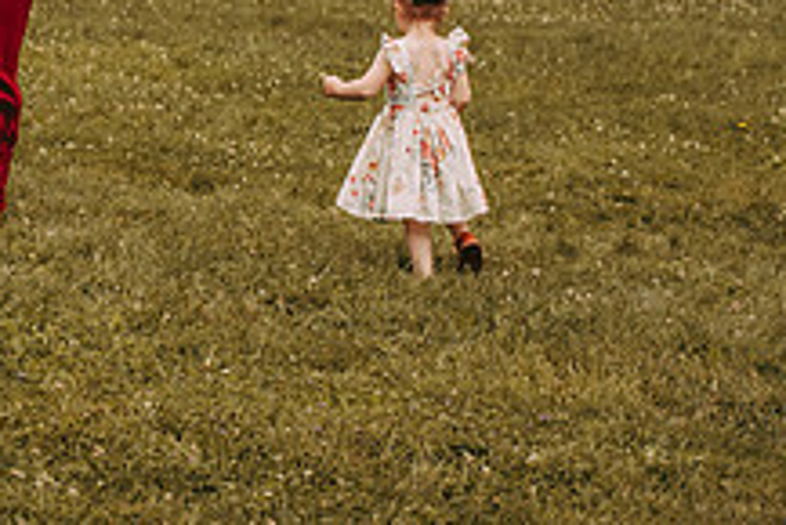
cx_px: -4
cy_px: -172
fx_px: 4085
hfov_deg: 10.9
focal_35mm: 187
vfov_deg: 7.3
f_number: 2.8
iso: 640
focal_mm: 70
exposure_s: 1/2500
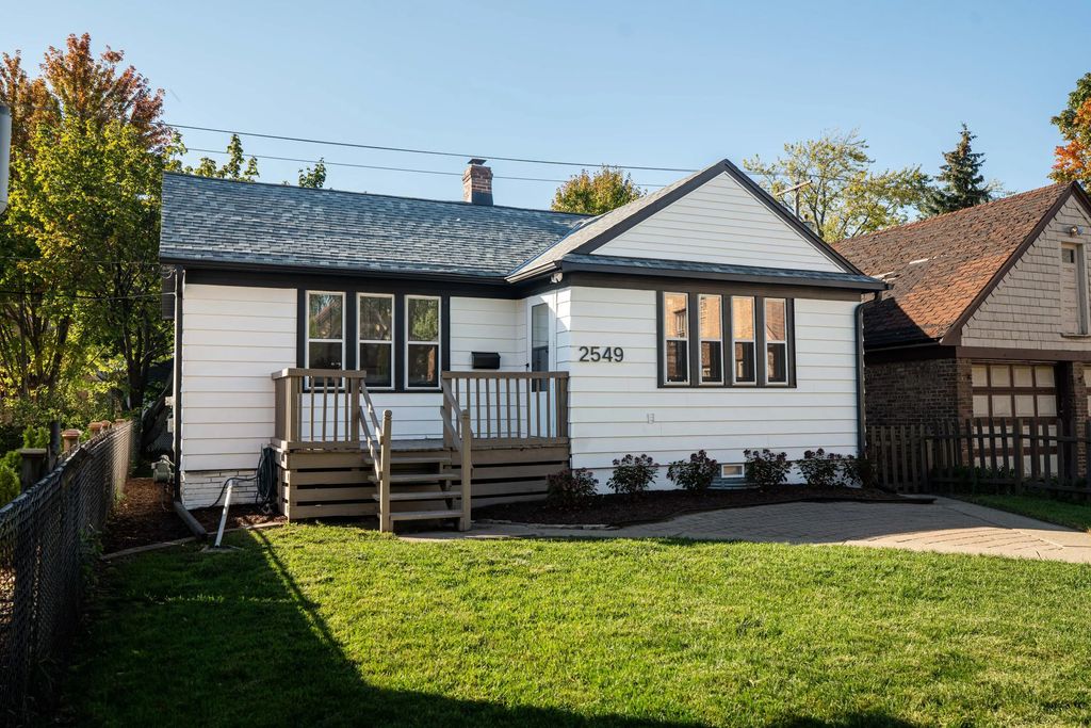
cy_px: 364
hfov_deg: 63.7
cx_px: 546
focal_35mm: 29
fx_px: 879
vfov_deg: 45.0
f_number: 6.3
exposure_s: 1/100
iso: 100
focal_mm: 29
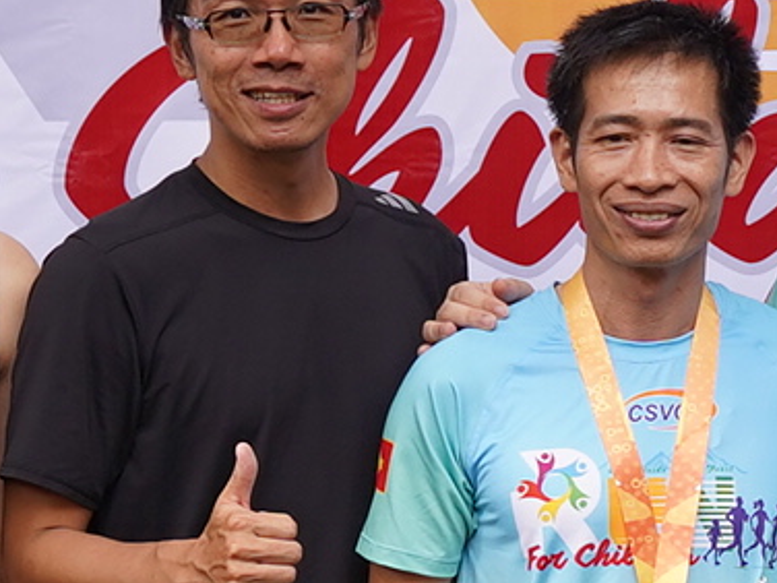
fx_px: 6375
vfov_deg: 5.2
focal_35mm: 284
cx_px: 955
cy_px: 41
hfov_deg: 6.9
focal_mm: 37
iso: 250
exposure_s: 1/800
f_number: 3.2
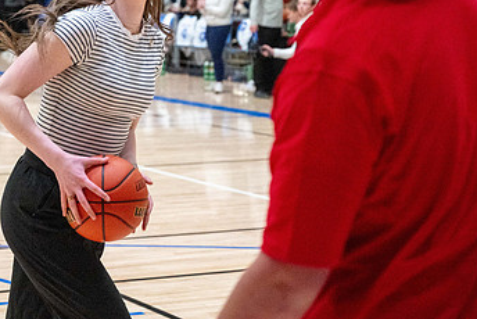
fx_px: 1565
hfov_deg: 17.2
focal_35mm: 118
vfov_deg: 11.6
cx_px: 86
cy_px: 53
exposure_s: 1/500
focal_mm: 70
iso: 8000
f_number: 4
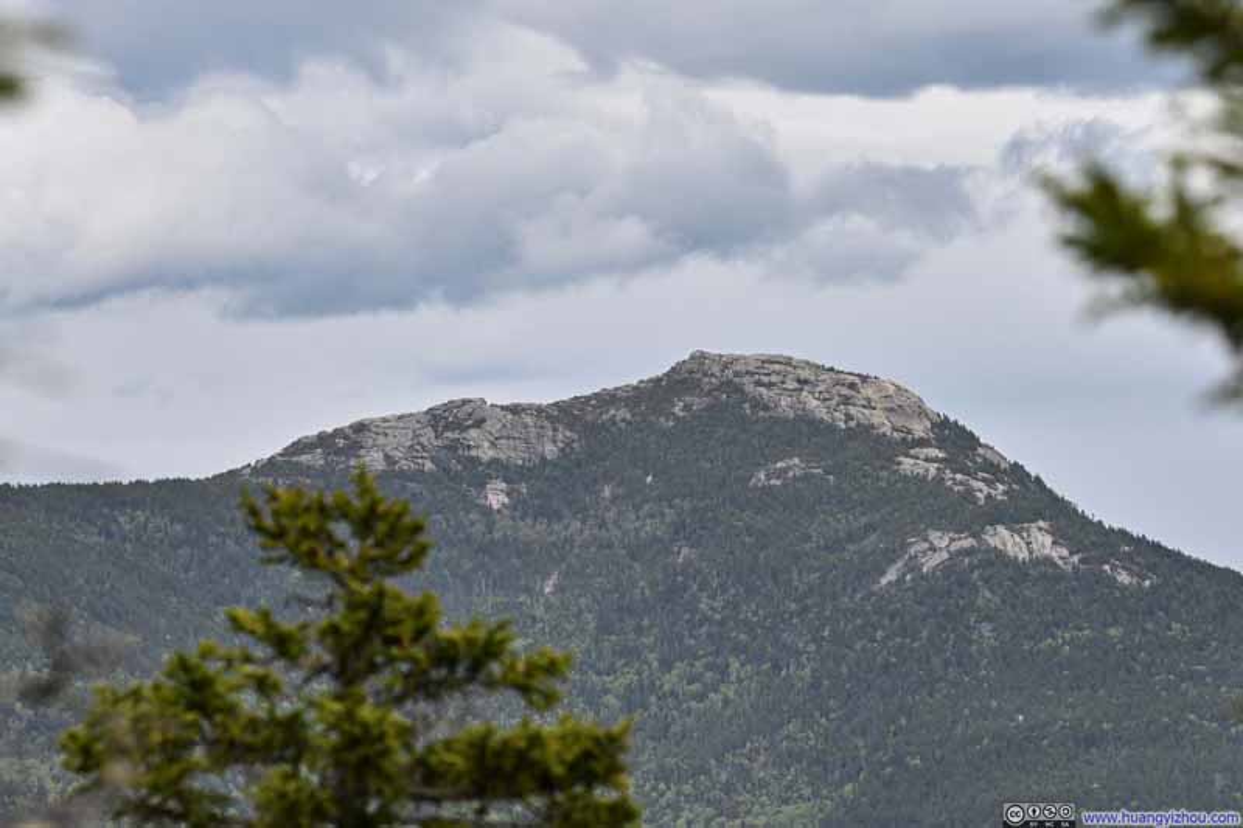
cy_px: 414
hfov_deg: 17.1
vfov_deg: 11.4
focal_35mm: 120
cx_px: 622
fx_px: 4142
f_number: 5
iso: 64
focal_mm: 120
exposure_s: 1/640
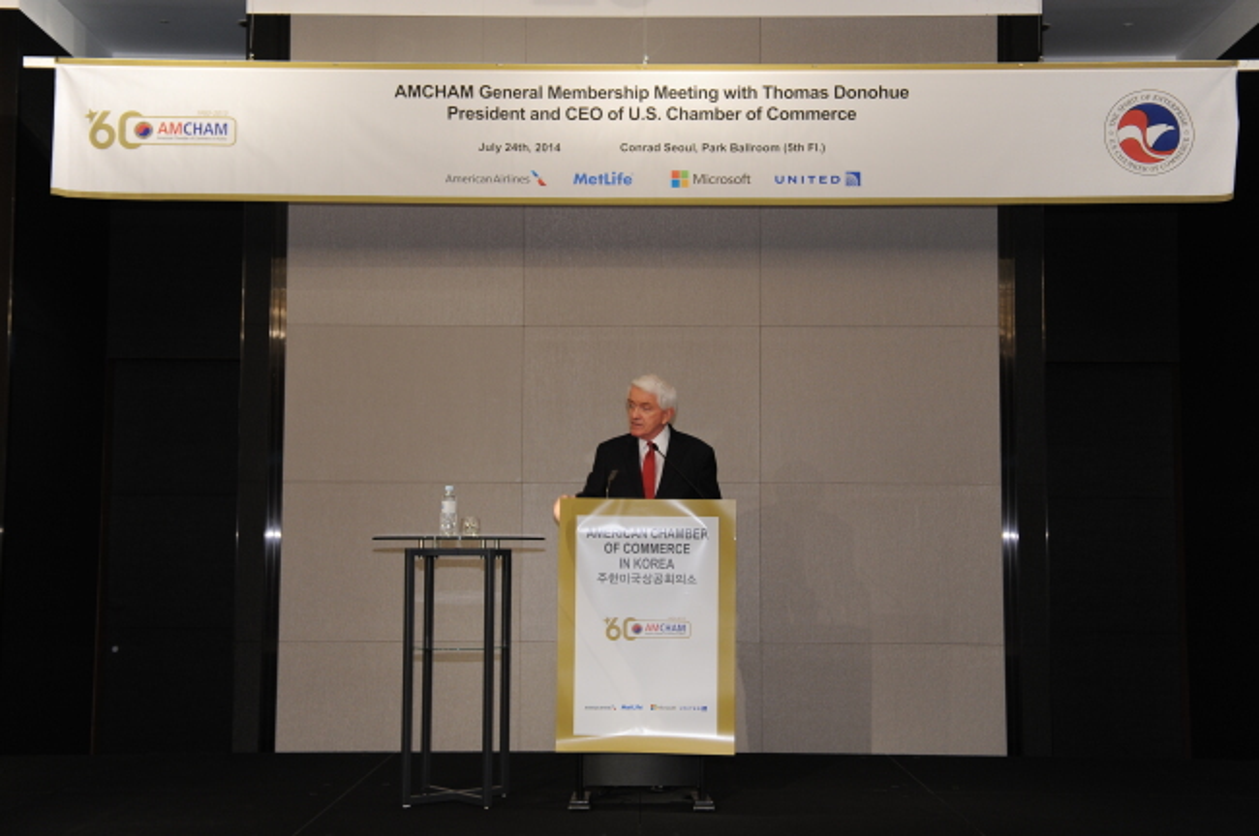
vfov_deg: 29.8
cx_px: 630
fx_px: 1572
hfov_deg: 43.6
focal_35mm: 45
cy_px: 418
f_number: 3.5
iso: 800
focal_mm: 45
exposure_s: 1/50
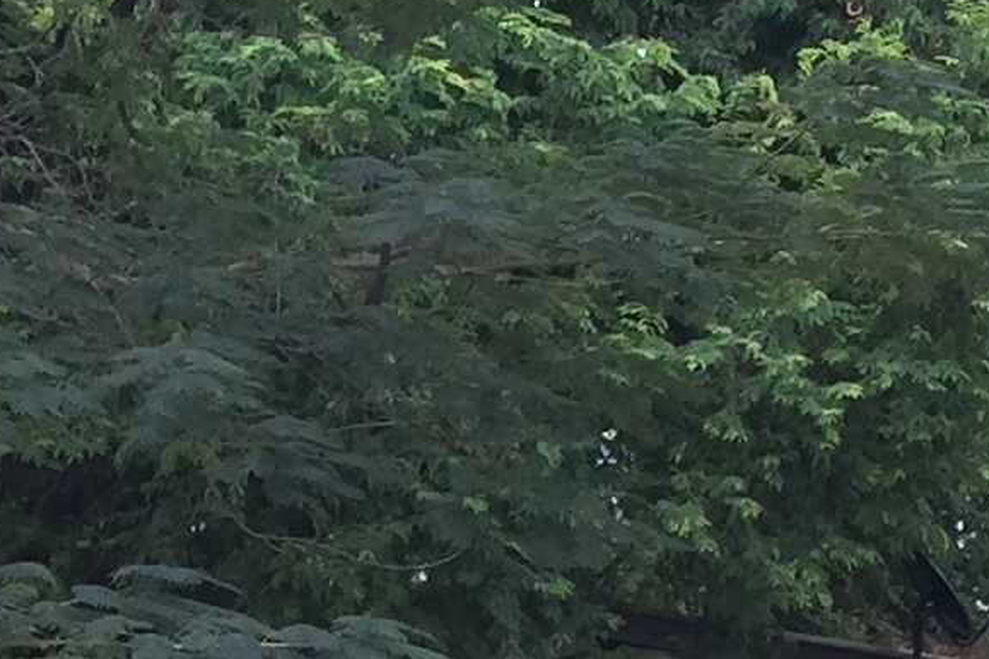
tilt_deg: -1.6
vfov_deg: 7.8
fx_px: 4670
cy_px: 1248
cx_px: -80
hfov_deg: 11.9
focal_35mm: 170
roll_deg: -0.8
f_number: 2.2
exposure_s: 1/421
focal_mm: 4.15
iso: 32
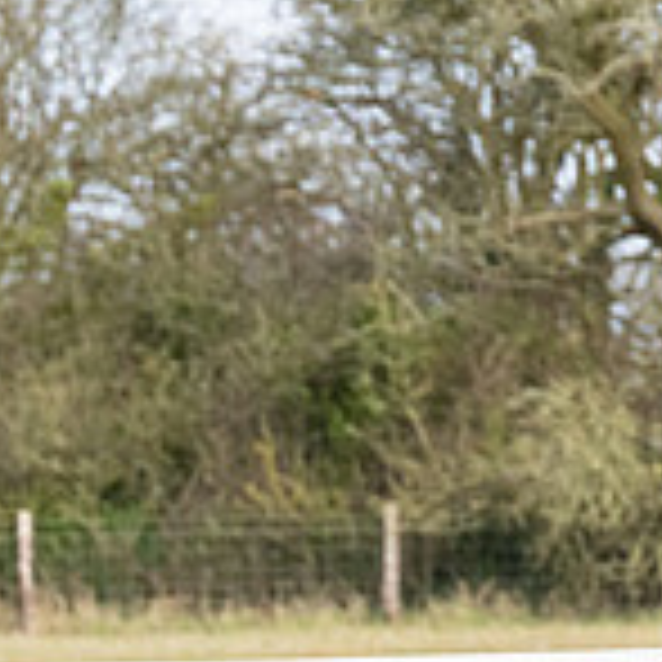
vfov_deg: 2.9
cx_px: 1508
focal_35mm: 608
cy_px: 1046
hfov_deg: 2.9
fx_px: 13155
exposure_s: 1/2000
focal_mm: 110
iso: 800
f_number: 5
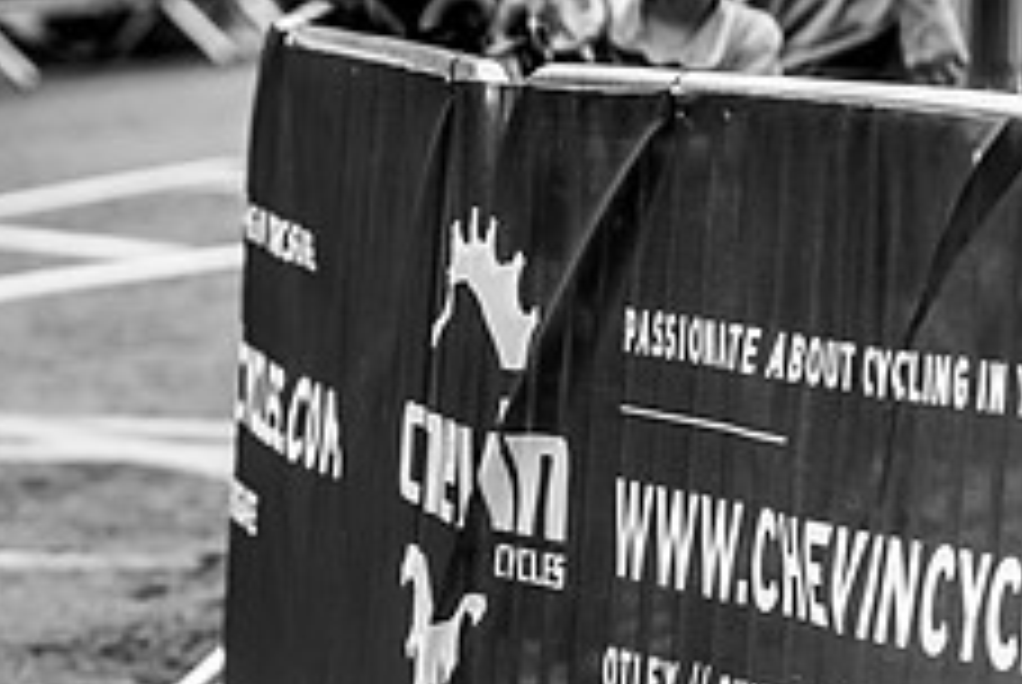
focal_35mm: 388
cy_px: -2
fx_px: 11029
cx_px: -239
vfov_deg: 3.6
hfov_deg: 5.3
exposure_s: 1/800
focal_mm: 152
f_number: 3.5
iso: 500
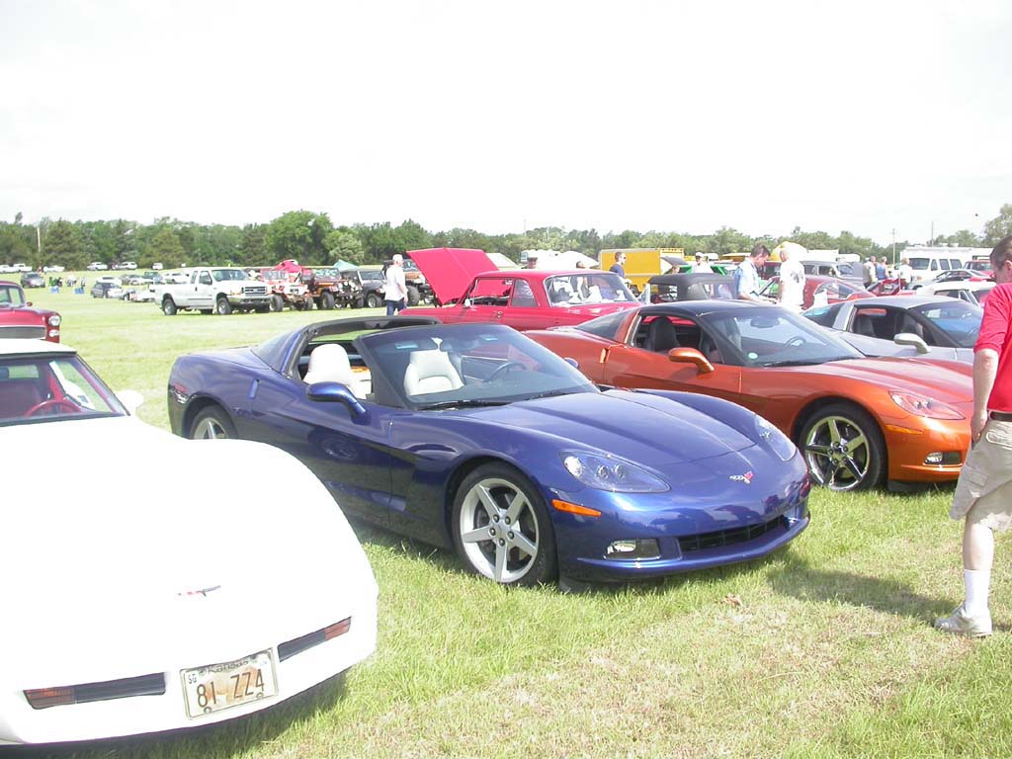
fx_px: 1111
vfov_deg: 37.7
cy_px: 380
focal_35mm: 38
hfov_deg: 49.0
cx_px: 506
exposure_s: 1/1000
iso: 100
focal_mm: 7.85
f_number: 2.6
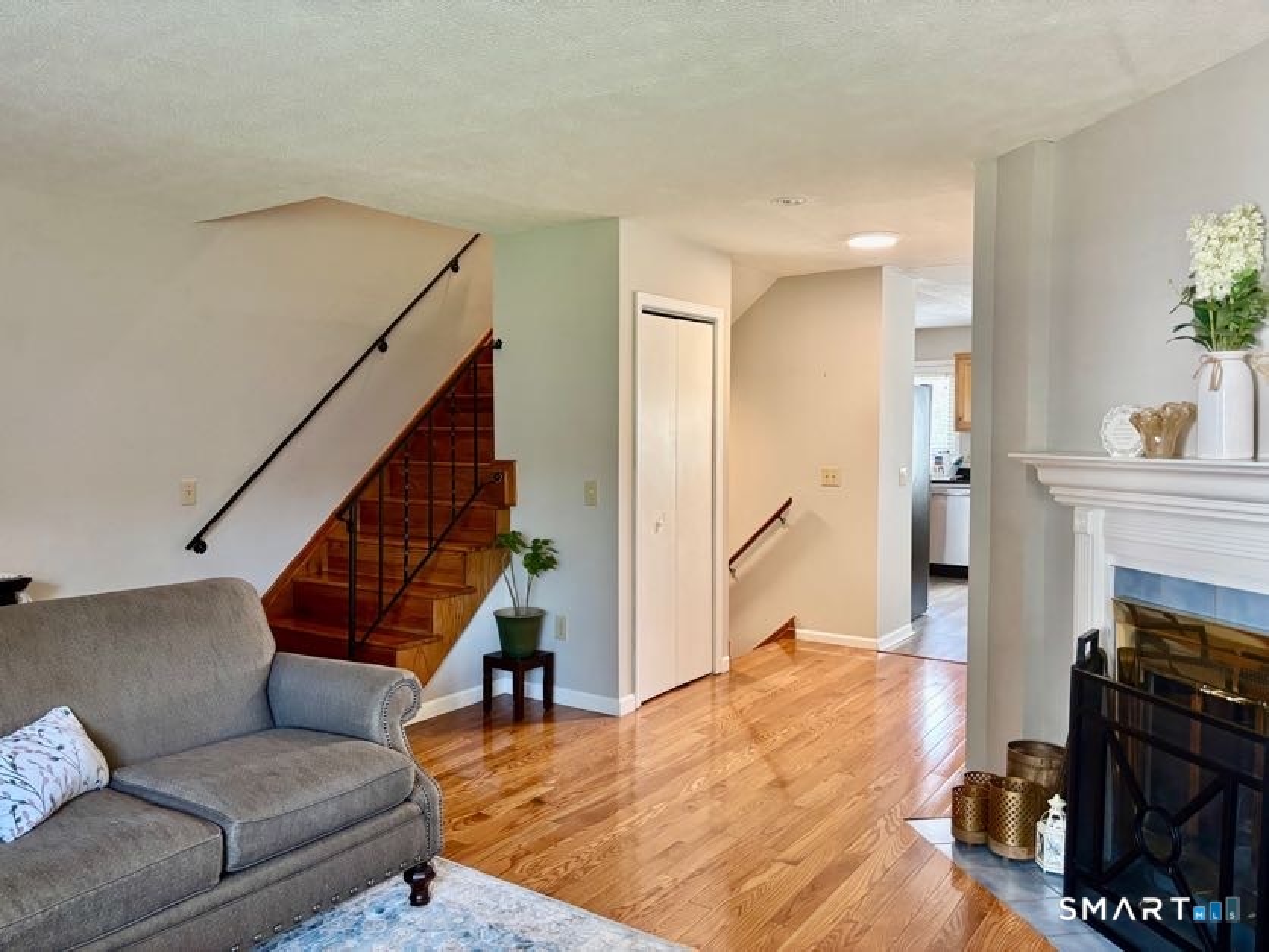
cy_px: 476
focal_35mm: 26
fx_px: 953
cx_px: 634
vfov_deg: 53.1
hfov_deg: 67.3
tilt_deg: -3.1
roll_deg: +0.3
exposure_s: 1/60
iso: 200
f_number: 1.6
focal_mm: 5.96
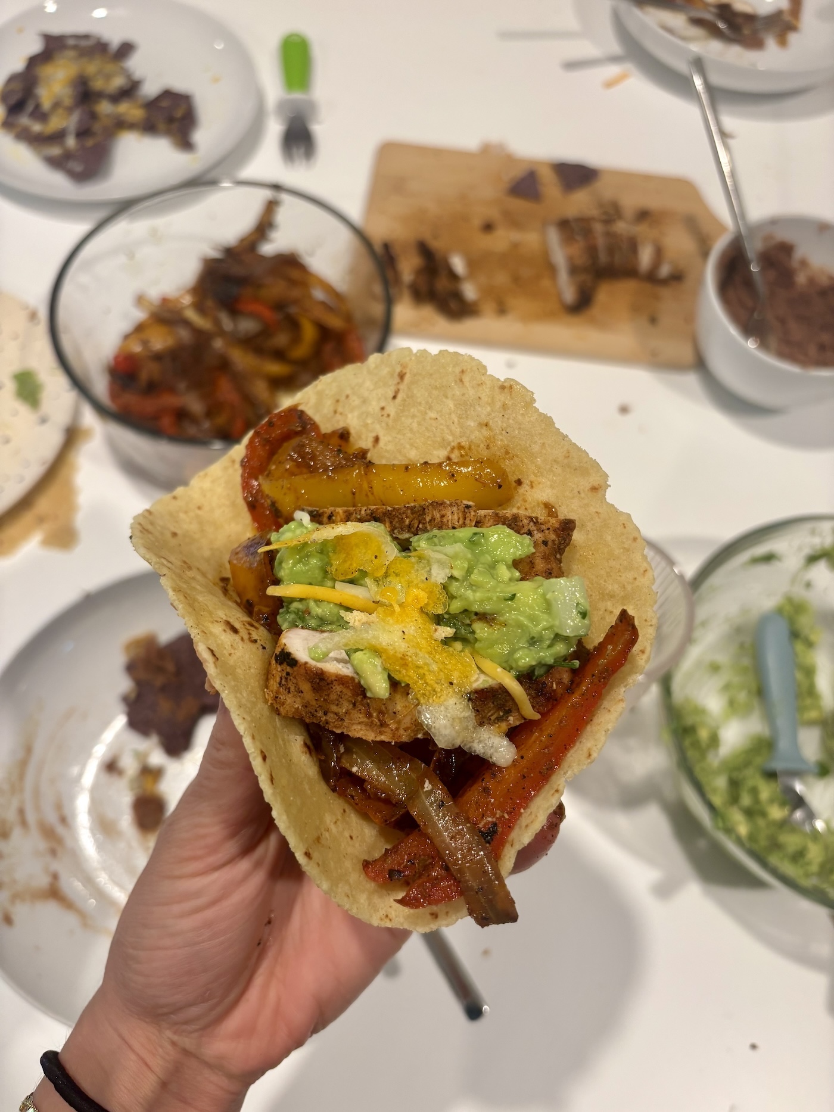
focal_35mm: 26
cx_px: 417
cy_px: 556
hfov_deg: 53.1
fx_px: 835
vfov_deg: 67.3
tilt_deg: -64.0
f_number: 1.6
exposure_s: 1/60
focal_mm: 5.96
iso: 125
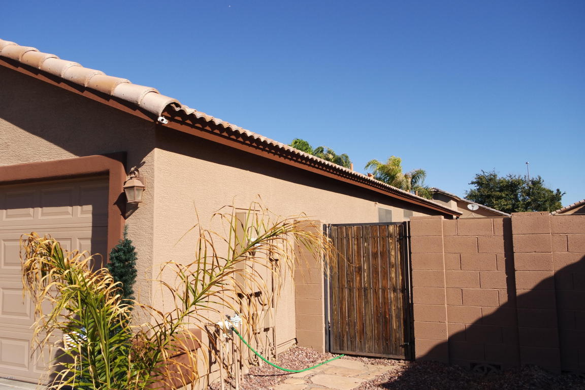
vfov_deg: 47.9
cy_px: 195
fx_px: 439
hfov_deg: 67.4
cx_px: 292
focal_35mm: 27
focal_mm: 10
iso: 160
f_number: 8
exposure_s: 1/400
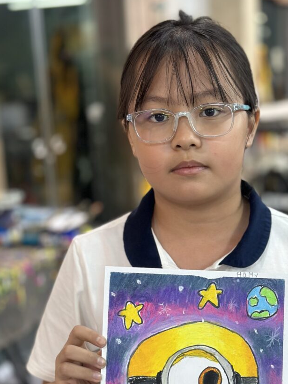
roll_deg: +1.6
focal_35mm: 78
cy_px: 277
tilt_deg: -14.2
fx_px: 865
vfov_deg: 24.8
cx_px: 210
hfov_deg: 18.8
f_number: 1.78
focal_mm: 6.86
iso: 200
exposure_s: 1/100
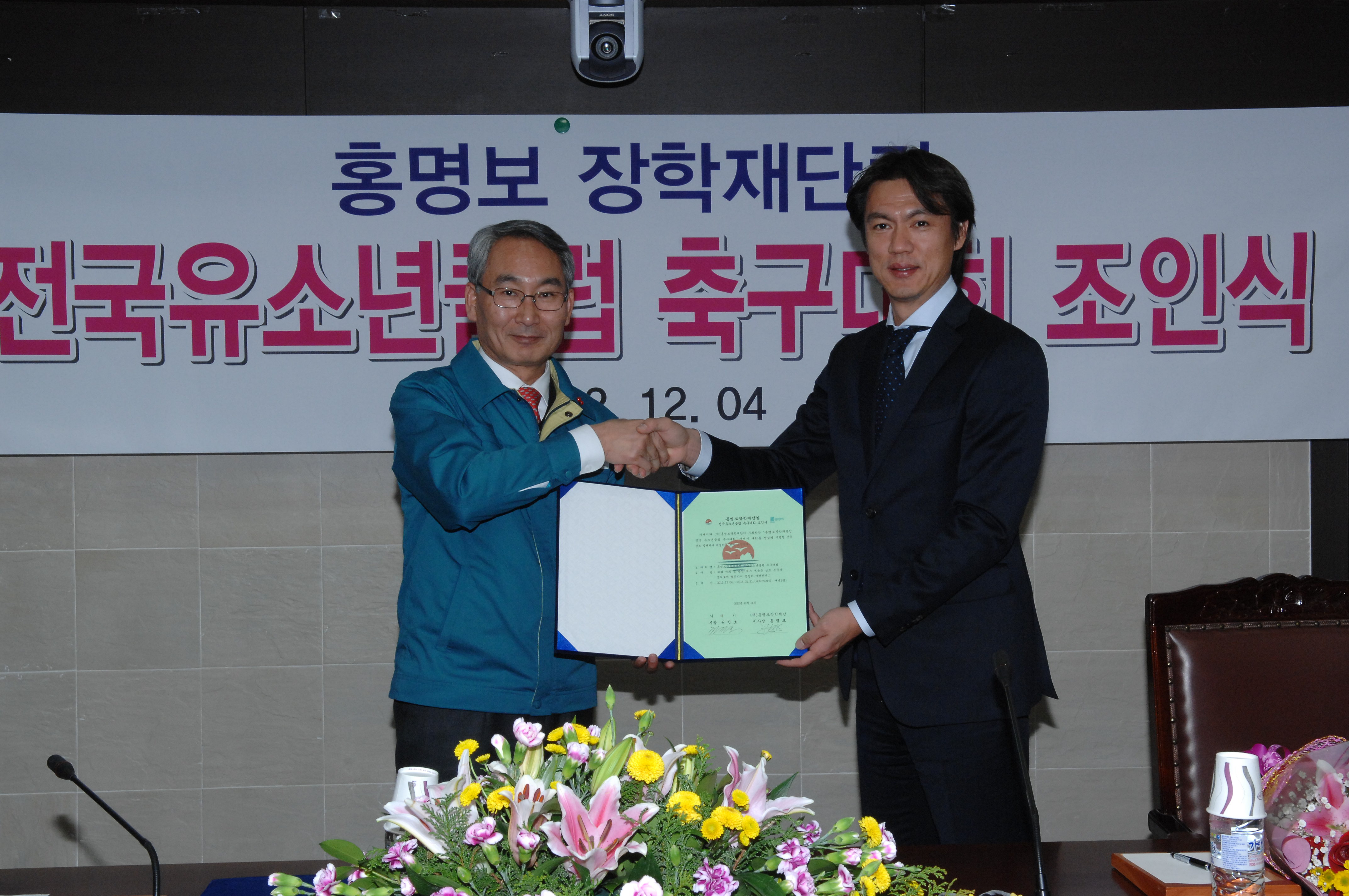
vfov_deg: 28.0
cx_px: 674
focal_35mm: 48
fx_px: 1796
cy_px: 448
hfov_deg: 41.2
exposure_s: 1/60
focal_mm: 32
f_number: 11
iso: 640
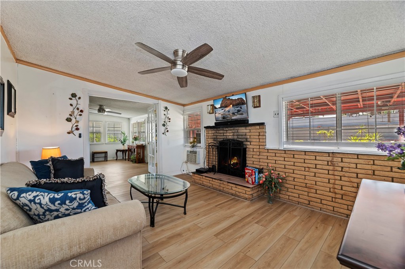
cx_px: 202
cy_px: 134
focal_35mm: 14
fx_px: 157
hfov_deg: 104.3
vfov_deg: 81.1
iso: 500
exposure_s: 1/6
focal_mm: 14
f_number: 10
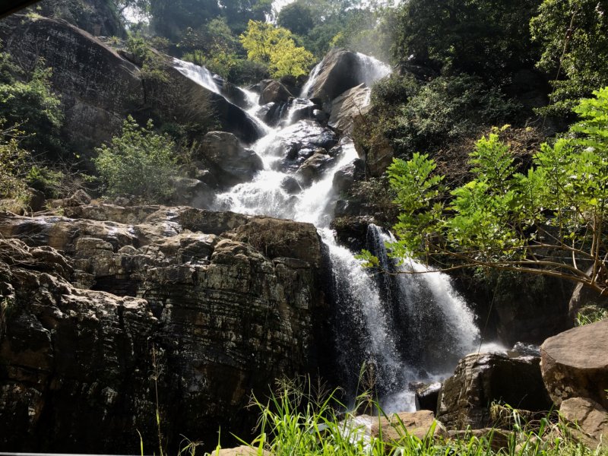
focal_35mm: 29
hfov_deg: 61.7
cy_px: 228
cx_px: 304
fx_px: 509
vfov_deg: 48.2
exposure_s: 1/785
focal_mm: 4.15
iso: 25
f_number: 2.2
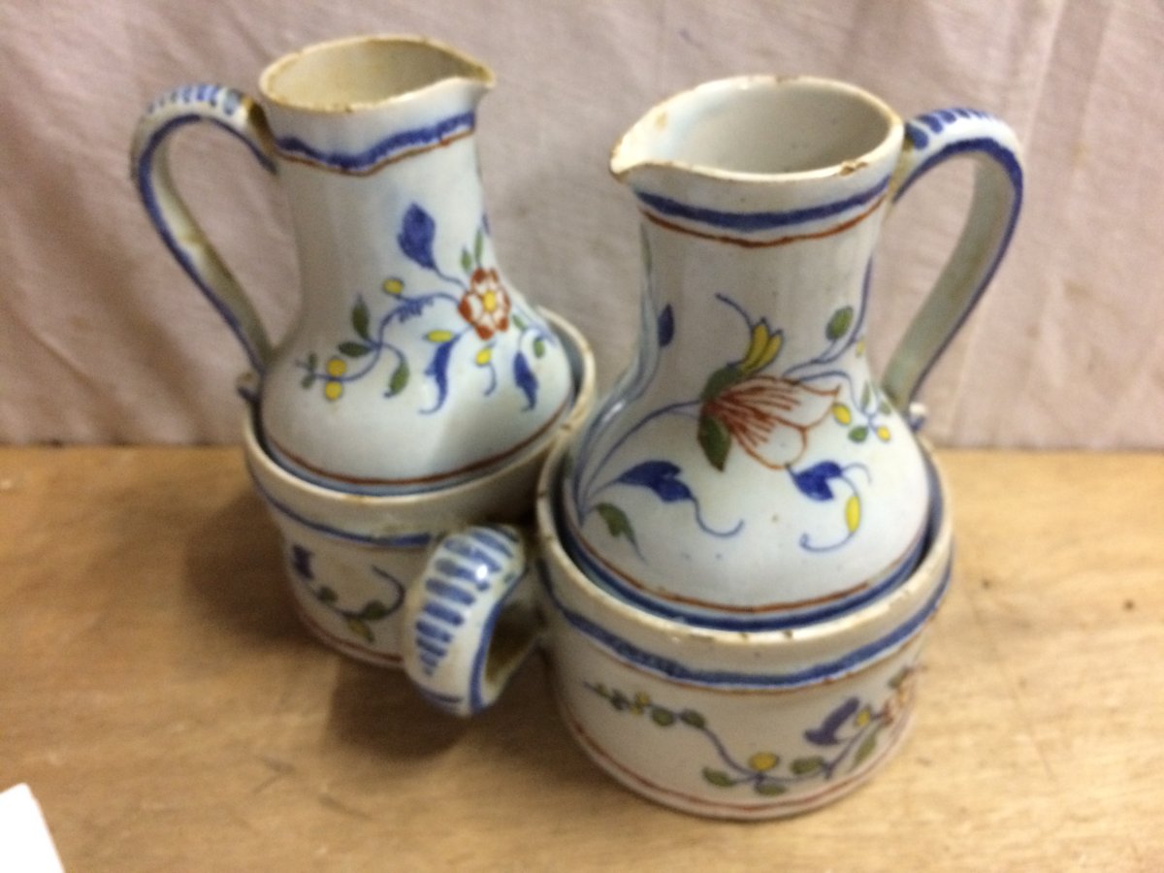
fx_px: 975
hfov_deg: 61.7
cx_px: 582
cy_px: 436
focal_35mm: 29
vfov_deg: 48.2
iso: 320
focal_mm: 4.15
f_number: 2.2
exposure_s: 1/17
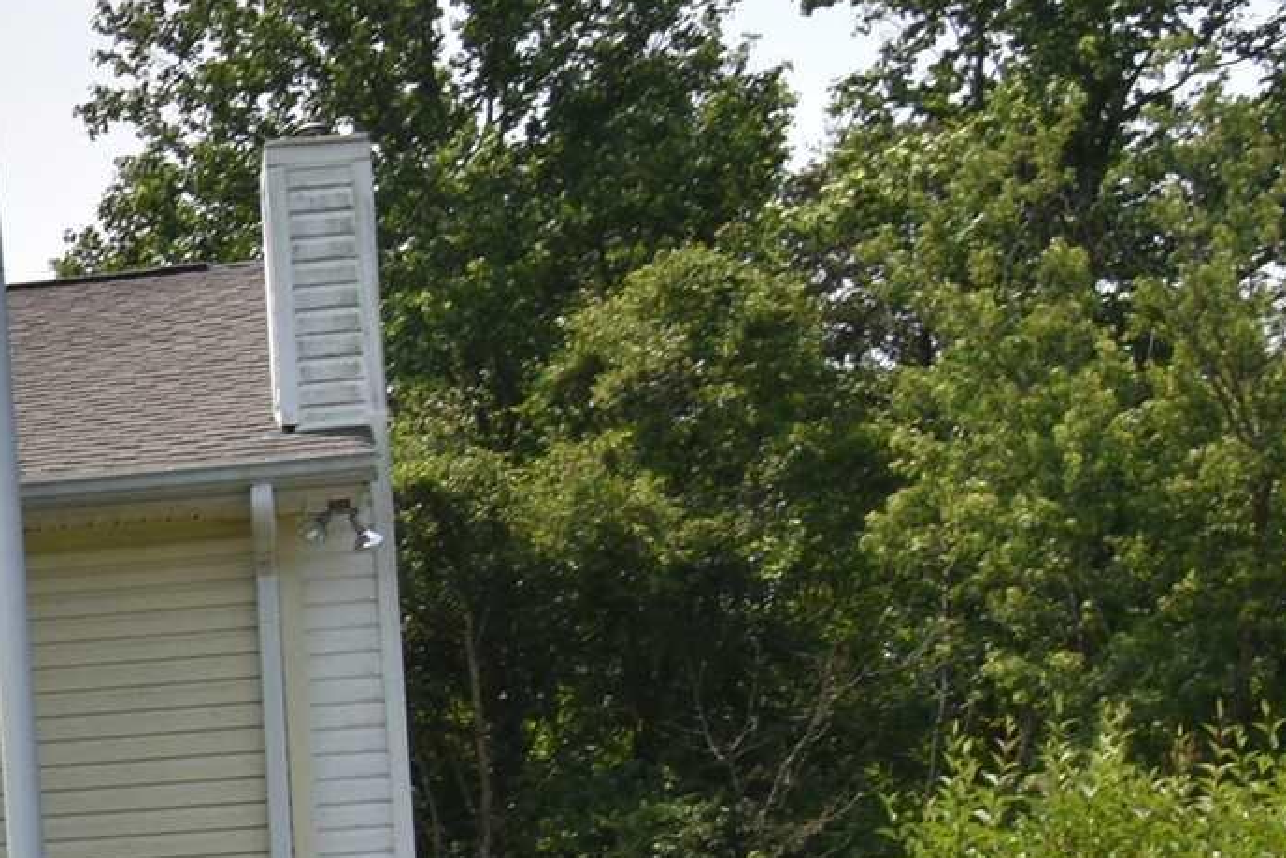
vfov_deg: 10.1
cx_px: -1320
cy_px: 1030
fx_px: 4787
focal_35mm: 134
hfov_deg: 13.1
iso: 100
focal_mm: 20
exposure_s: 1/200
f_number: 10
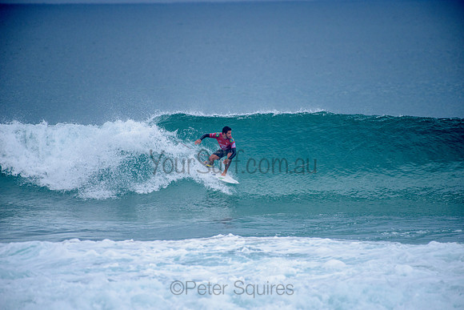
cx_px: 232
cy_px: 155
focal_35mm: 500
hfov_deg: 4.1
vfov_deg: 2.8
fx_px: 6446
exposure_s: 1/2000
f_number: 5.6
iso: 360
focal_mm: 500
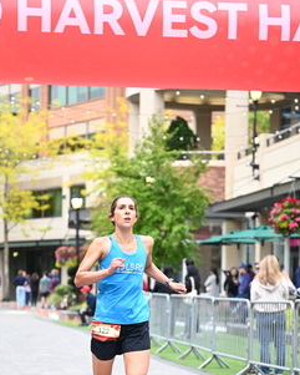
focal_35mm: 120
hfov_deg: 12.9
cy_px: 310
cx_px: 150
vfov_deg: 15.9
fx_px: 1331
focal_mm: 70
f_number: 2.8
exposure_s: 1/1600
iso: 1250
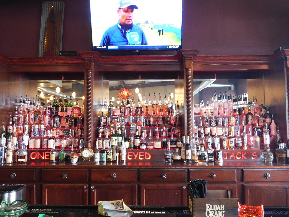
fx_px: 250
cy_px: 108
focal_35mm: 30
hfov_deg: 60.0
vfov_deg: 46.8
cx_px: 144
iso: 400
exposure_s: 1/13
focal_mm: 5.3
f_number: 3.2
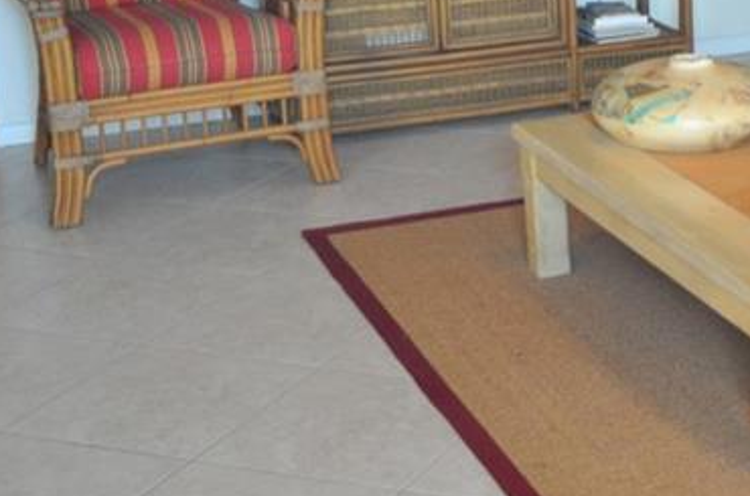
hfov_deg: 22.2
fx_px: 1725
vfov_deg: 16.0
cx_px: 949
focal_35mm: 83
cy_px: -7
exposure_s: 1/60
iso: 800
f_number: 4
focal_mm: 20
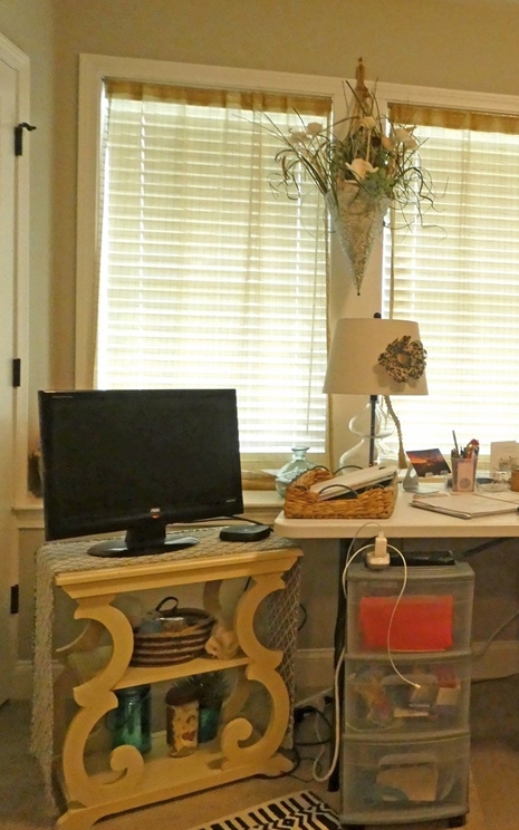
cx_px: 545
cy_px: 406
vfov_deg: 55.3
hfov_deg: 32.7
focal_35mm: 35
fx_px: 792
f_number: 3.3
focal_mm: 4.3
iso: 640
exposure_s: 1/60
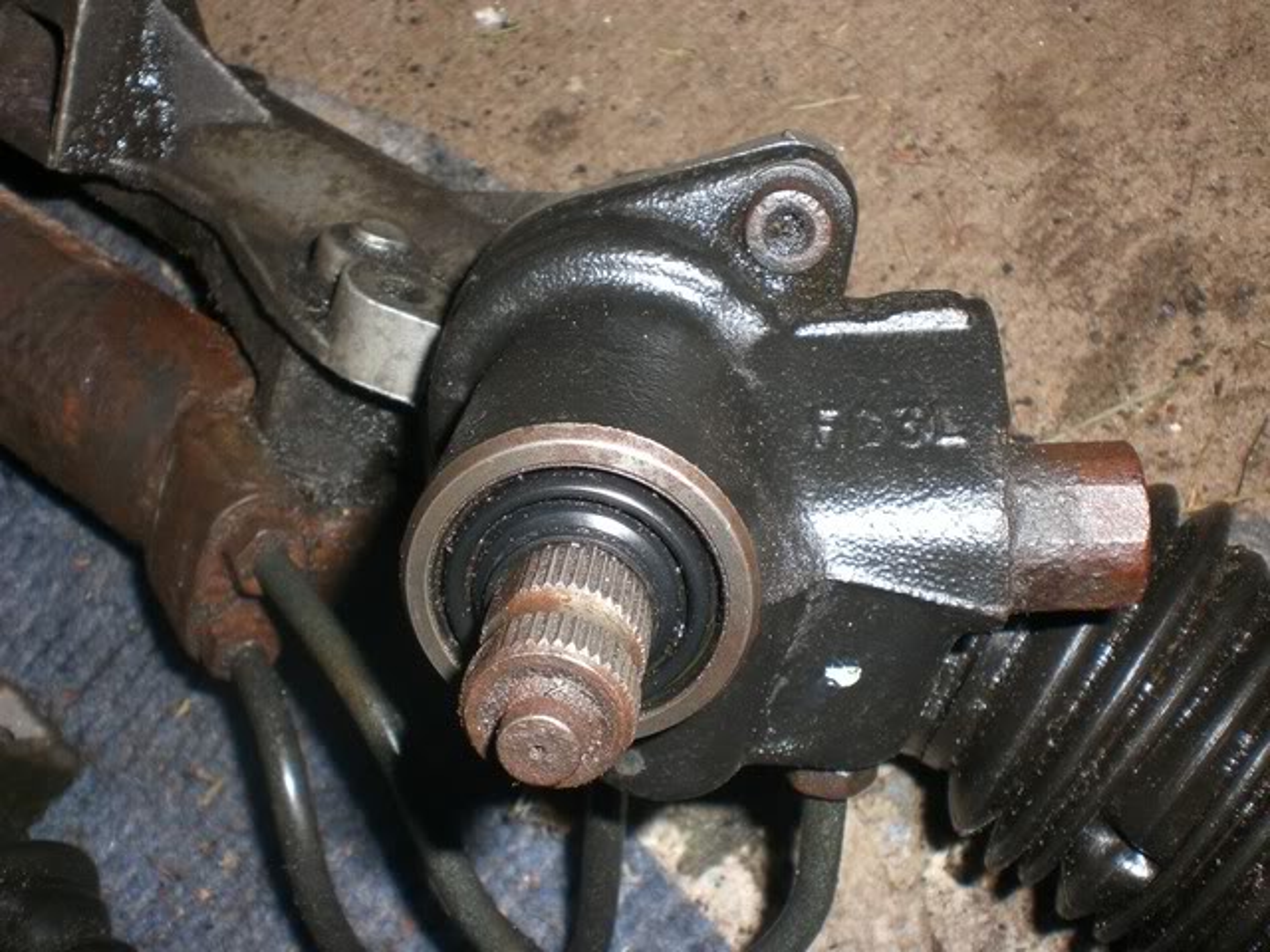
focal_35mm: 38
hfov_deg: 49.0
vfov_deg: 37.7
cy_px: 476
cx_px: 635
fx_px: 1394
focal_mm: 6.3
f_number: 4.4
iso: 50
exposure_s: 1/60
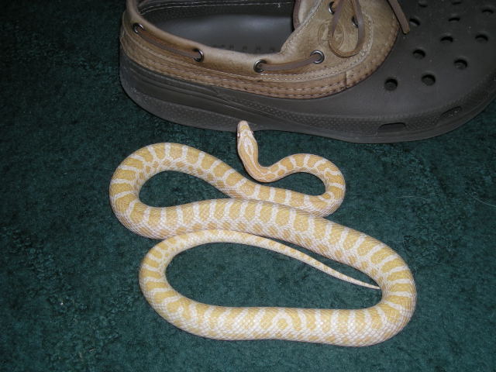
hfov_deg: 31.7
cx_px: 248
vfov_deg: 24.0
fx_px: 874
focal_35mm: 61
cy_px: 186
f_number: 3.5
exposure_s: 1/60
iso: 50
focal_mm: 9.9
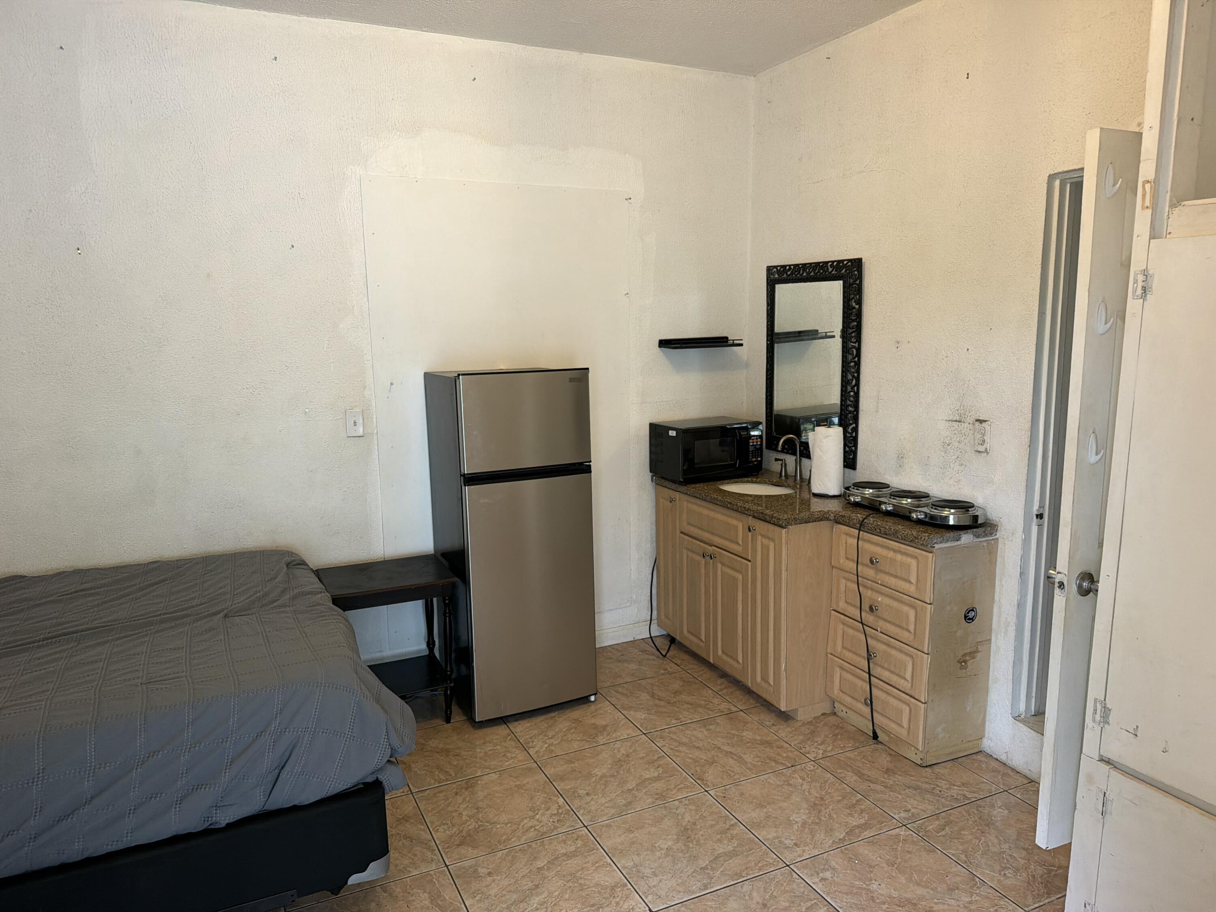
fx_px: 843
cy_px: 456
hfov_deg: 71.6
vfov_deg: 56.8
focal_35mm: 24
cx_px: 608
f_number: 1.78
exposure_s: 1/60
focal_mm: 6.76
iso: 250
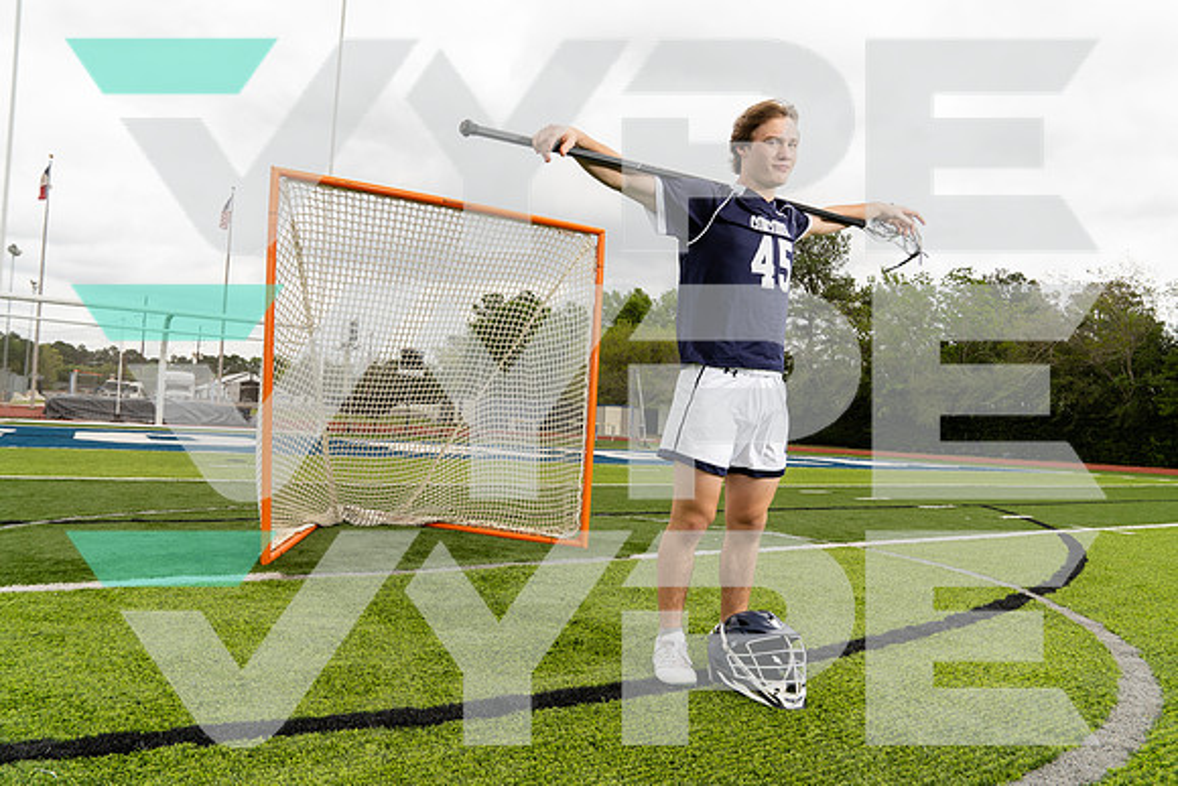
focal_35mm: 24
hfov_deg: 73.7
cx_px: 589
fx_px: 785
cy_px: 393
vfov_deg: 53.2
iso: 250
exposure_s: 1/250
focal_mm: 24
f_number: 7.1
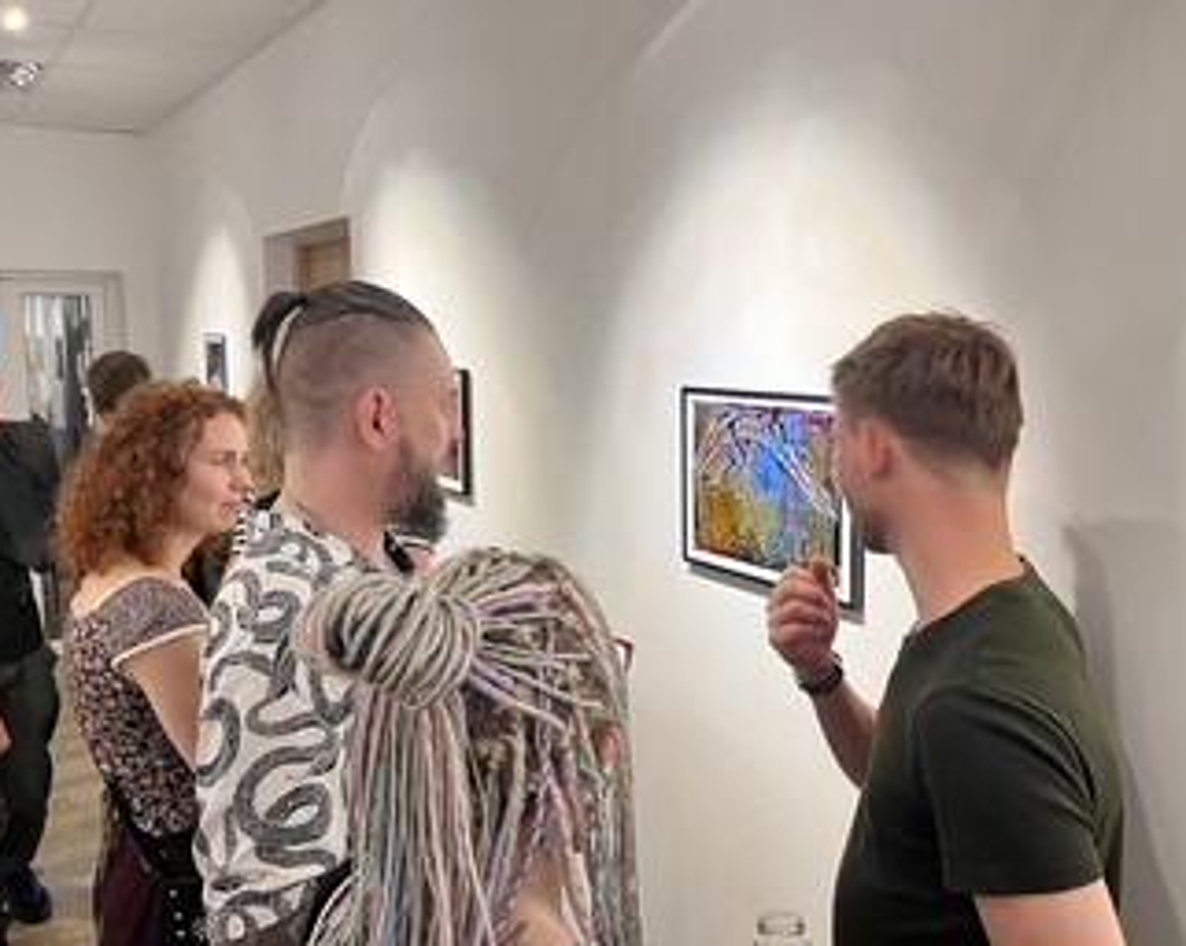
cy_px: 466
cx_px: 626
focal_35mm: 30
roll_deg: +0.4
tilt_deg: -5.6
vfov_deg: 48.4
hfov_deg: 58.8
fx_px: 1052
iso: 125
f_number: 1.6
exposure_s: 1/50
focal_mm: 5.1
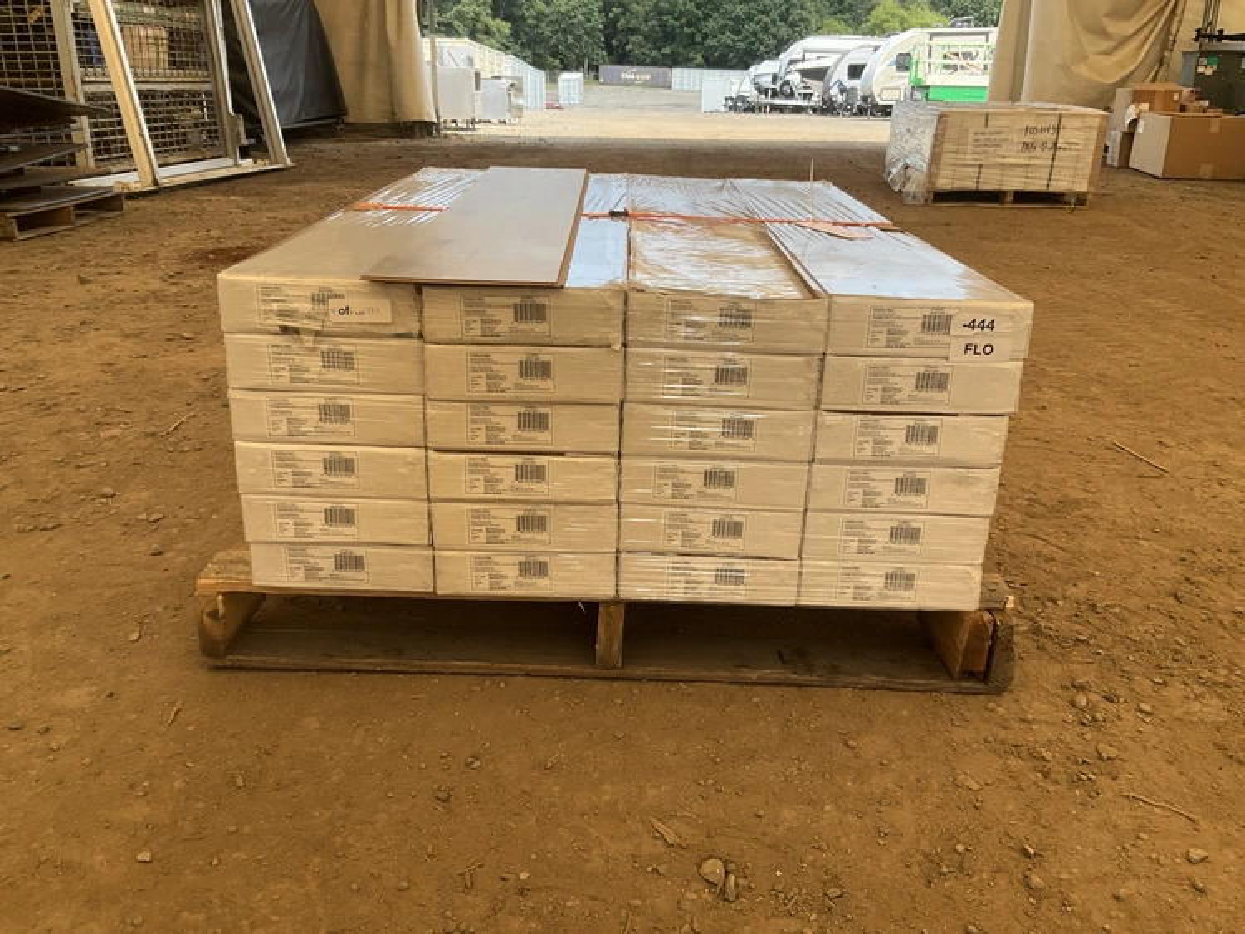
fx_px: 1043
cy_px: 467
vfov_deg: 48.3
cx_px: 622
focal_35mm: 29
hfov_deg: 61.6
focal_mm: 3
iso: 25
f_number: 1.8
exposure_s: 1/273
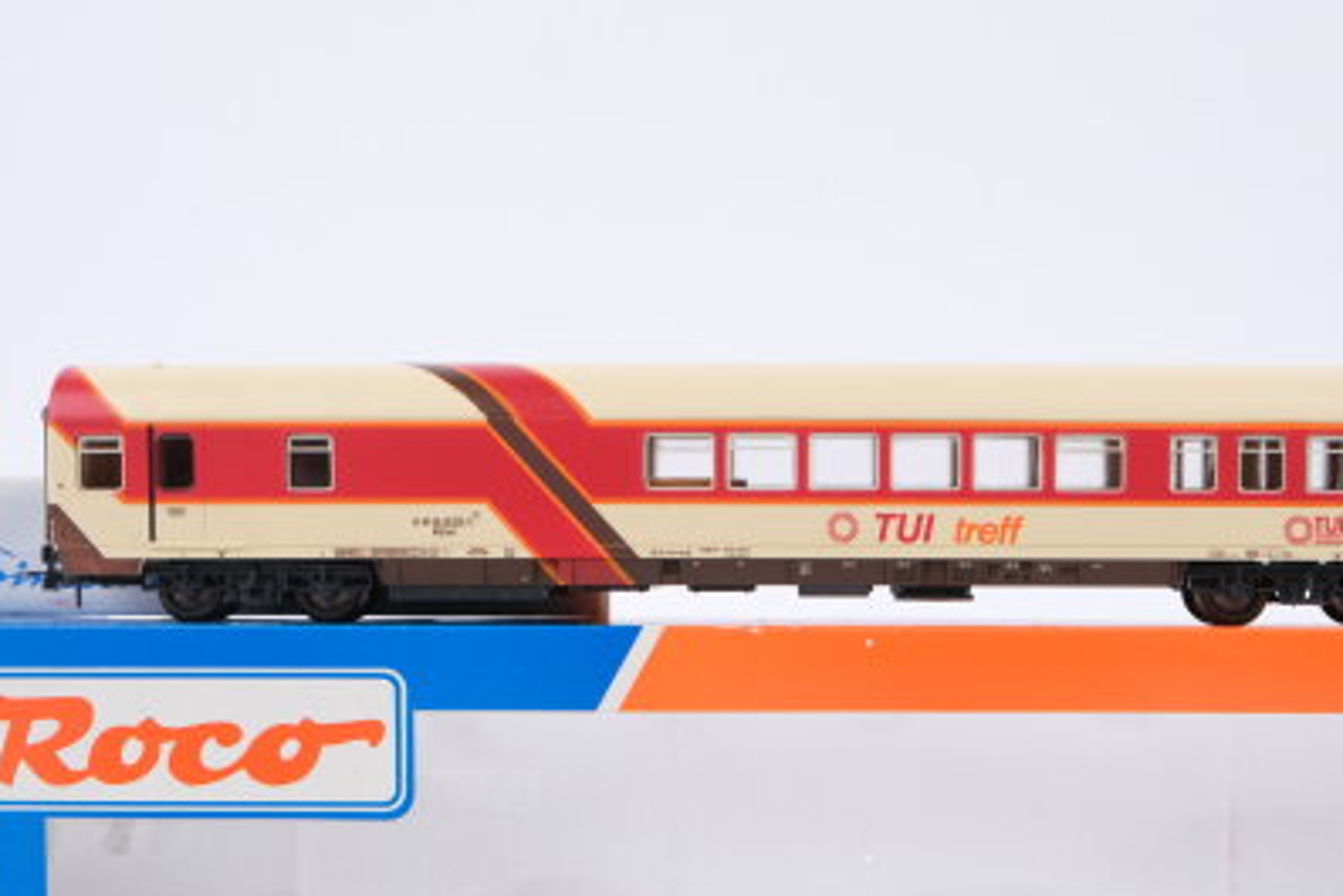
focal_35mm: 74
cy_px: 639
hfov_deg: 27.3
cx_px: 744
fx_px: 2761
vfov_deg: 18.4
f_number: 9
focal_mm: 32.9
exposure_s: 1/125
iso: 400
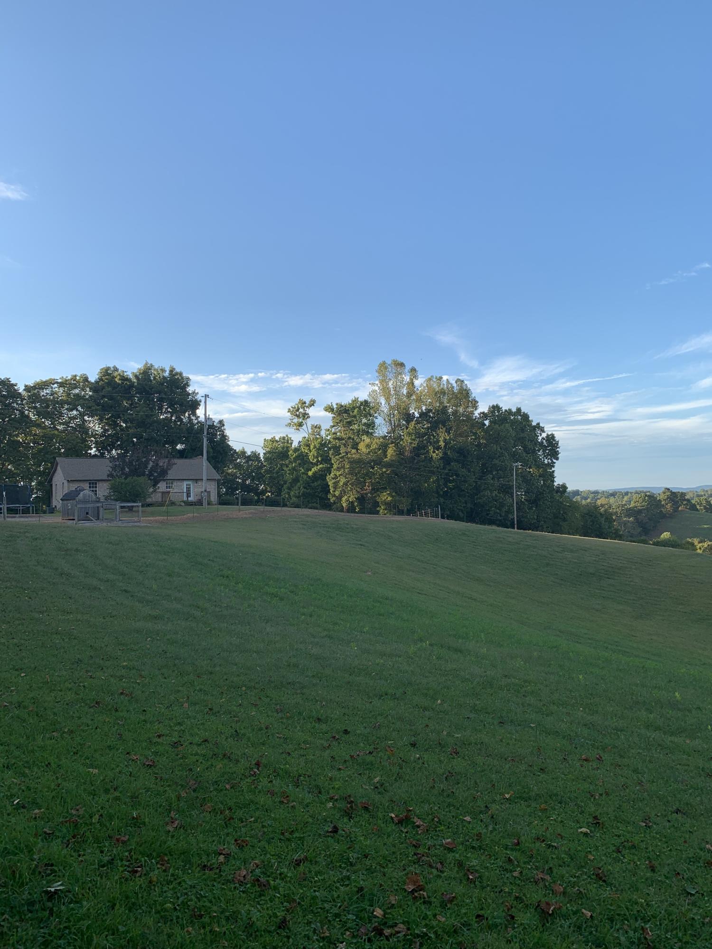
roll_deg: +2.7
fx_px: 713
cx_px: 356
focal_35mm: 26
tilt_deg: +4.4
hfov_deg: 53.1
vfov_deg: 67.3
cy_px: 474
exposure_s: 1/749
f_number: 1.8
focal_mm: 4.25
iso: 25
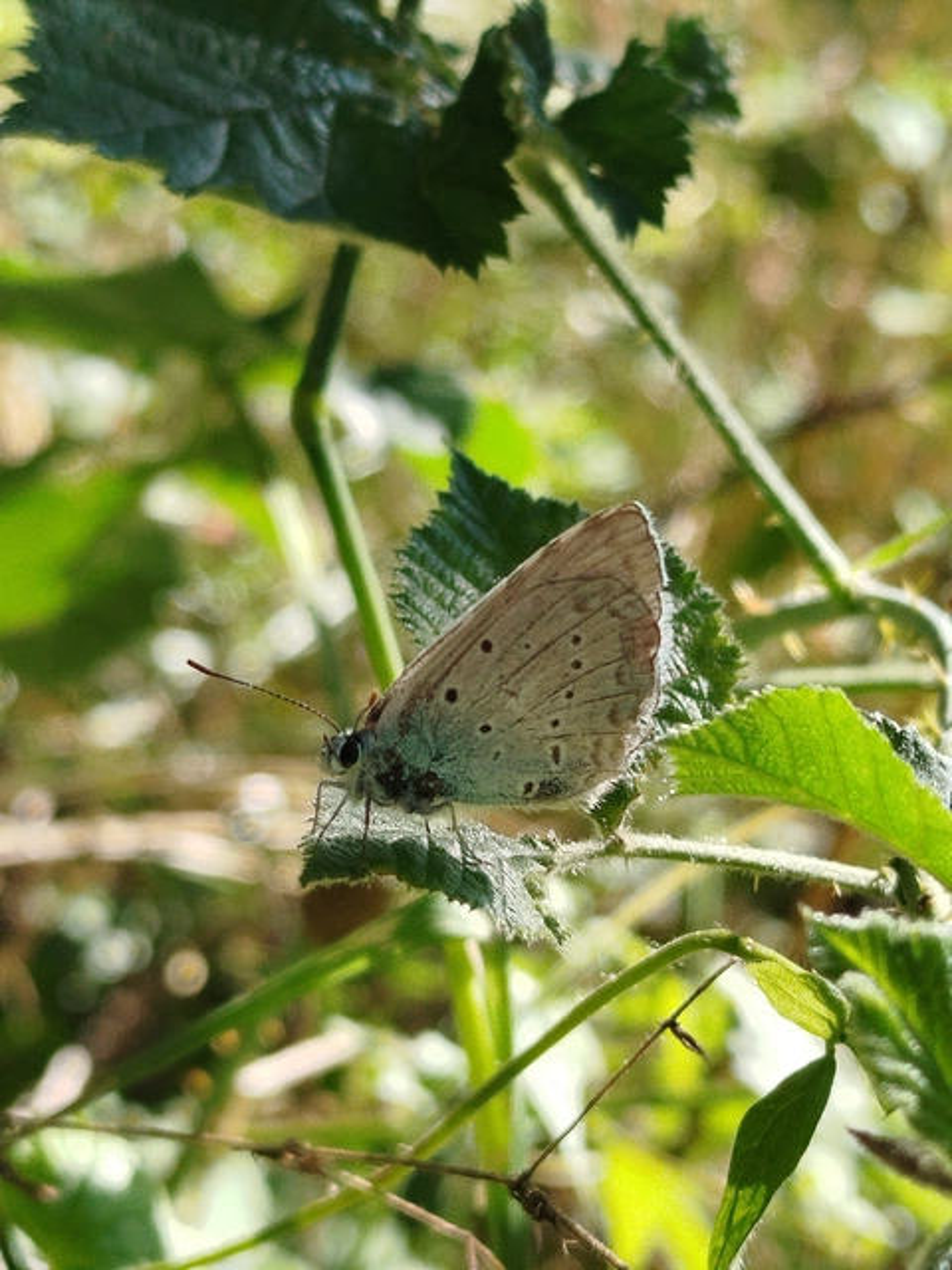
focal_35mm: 31
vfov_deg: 58.4
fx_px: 1137
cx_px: 476
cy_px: 635
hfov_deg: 45.4
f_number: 1.7
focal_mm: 5.31
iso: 50
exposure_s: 1/205
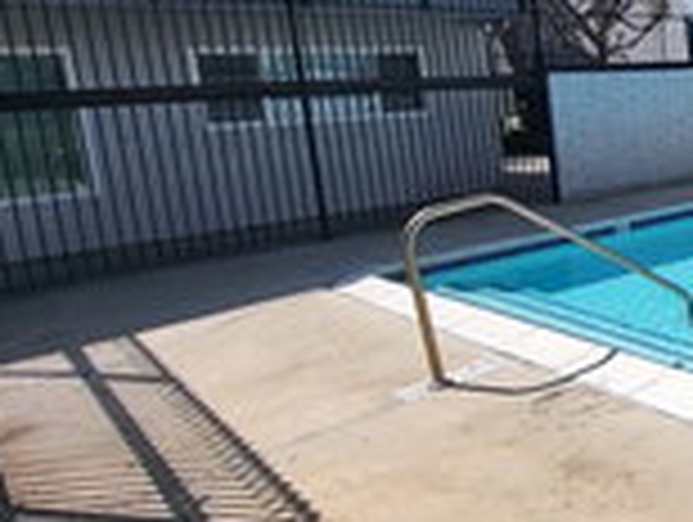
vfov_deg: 39.4
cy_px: 184
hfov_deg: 36.9
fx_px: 722
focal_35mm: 36
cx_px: 862
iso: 32
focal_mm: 1.74
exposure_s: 1/1414
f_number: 2.2
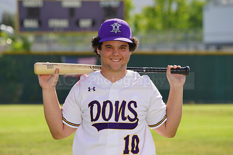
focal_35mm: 229
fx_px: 1481
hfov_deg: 9.0
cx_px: 116
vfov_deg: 6.0
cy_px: 78
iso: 100
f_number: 8
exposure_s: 1/250
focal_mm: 229
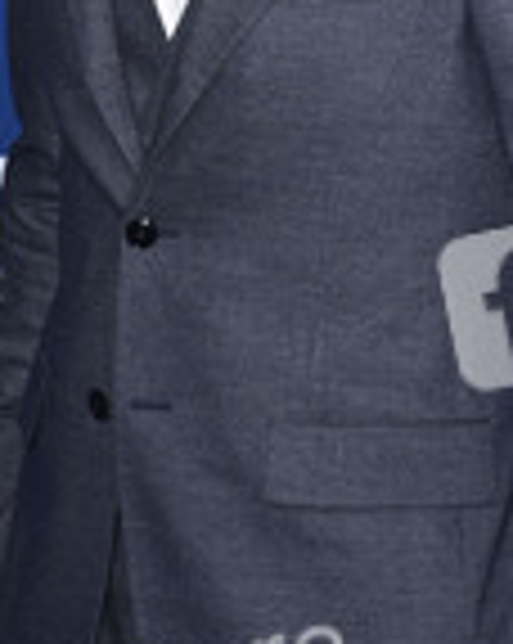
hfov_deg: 5.6
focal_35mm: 276
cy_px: 59
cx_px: 261
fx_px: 5249
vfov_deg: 7.0
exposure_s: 1/250
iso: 640
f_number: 6.3
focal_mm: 105
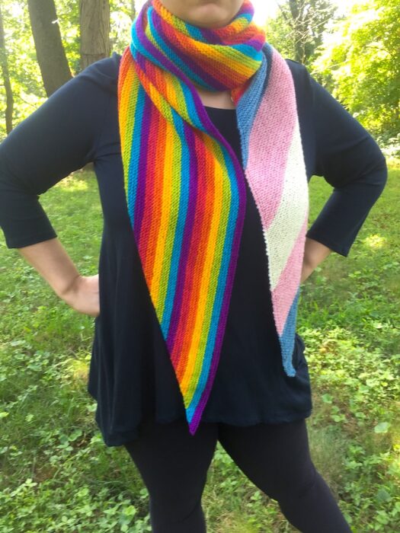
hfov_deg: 48.2
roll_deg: +0.1
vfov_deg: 61.7
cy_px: 266
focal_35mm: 29
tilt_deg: -19.8
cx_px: 200
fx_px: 447
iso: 40
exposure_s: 1/60
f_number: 2.2
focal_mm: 4.15
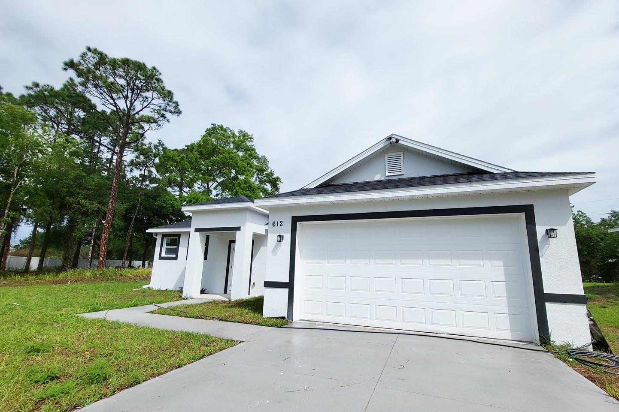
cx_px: 326
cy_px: 215
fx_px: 258
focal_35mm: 15
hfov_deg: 100.3
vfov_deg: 77.3
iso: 32
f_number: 2.2
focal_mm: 1.74
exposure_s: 1/2232
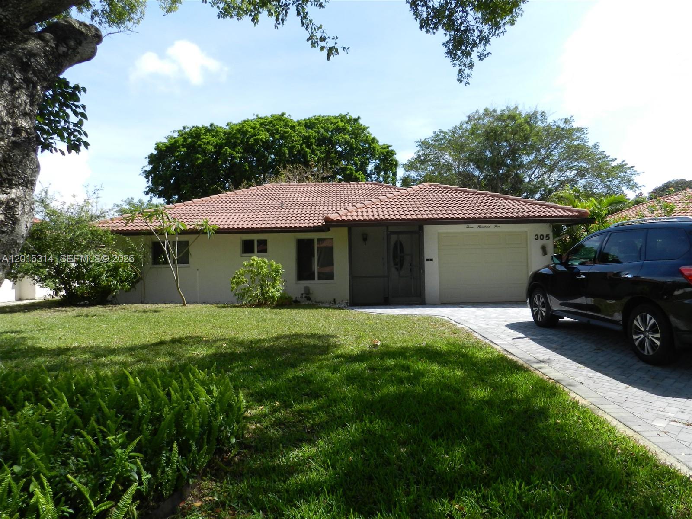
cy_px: 260
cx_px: 346
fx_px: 460
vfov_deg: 58.9
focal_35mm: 23
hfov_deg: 73.9
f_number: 4.5
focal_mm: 4
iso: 160
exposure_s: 1/500
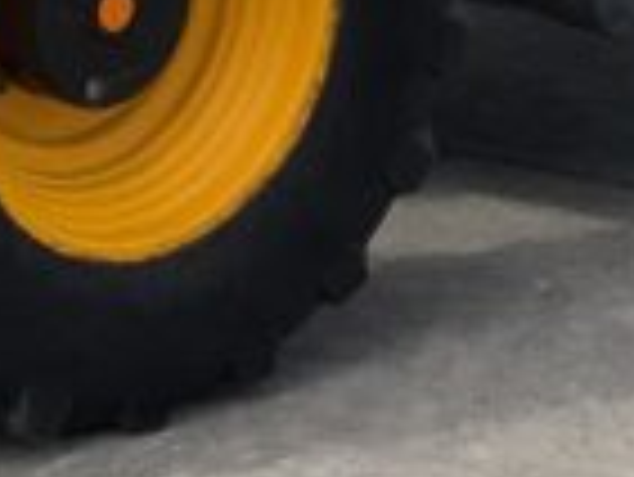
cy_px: -477
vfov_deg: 6.8
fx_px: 3868
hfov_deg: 9.4
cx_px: 396
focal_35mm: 211
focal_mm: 3
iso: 16
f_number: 1.8
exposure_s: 1/1451
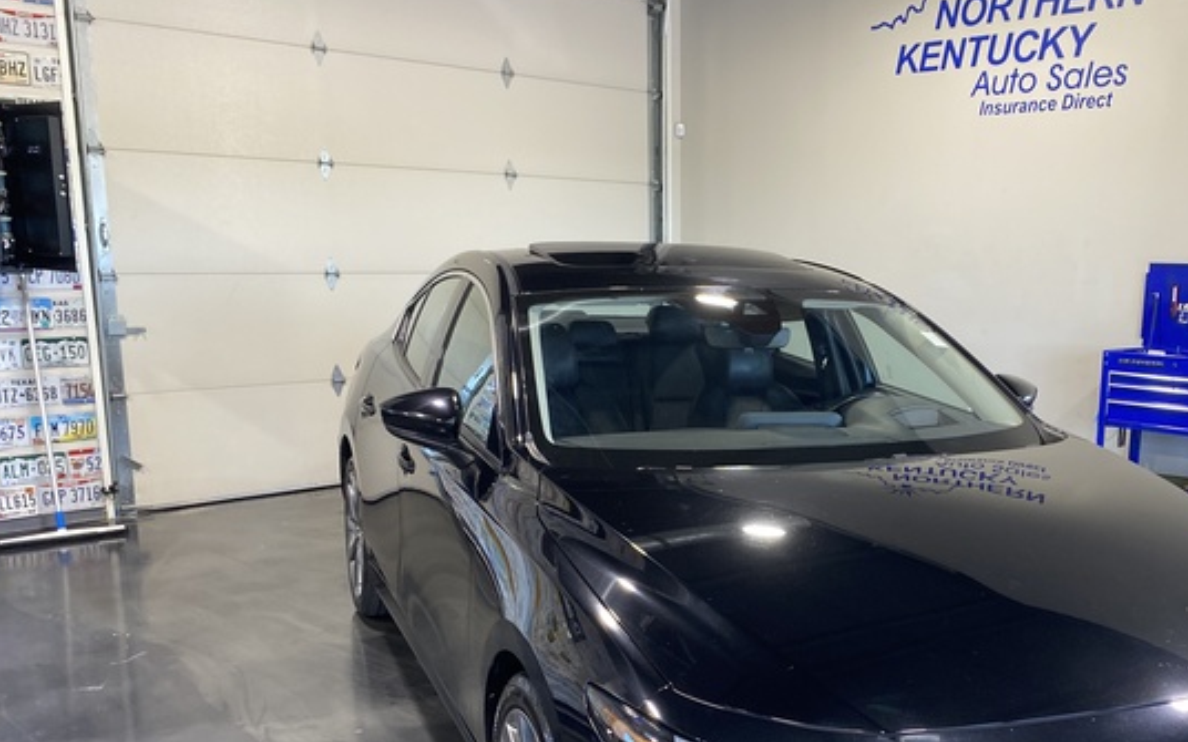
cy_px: 512
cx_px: 797
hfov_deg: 50.6
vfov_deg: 33.2
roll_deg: -1.4
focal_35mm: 38
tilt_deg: -12.1
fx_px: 1230
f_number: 1.8
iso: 125
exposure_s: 1/120
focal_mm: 4.25
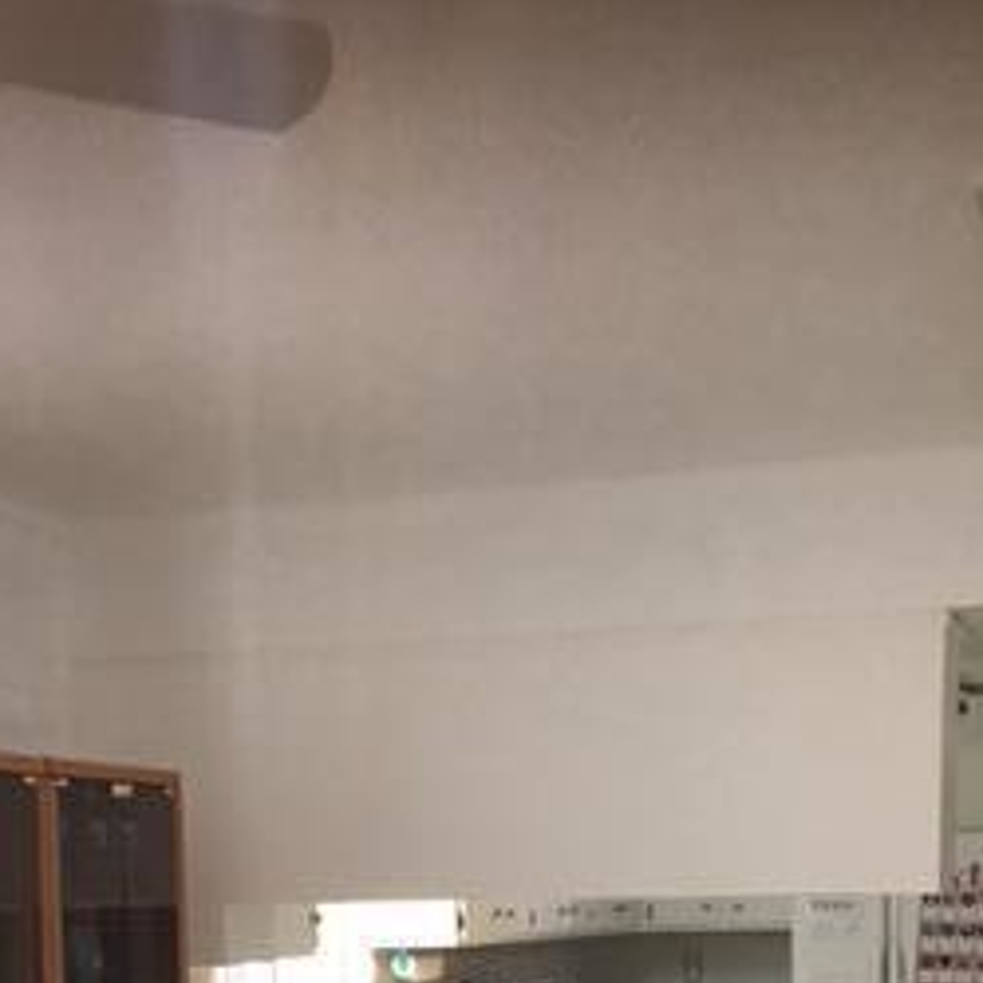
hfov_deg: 26.1
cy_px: 1188
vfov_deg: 23.7
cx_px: 486
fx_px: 2120
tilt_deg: -6.1
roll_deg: +0.9
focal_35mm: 66
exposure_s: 1/15
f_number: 2.2
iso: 50
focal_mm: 4.15
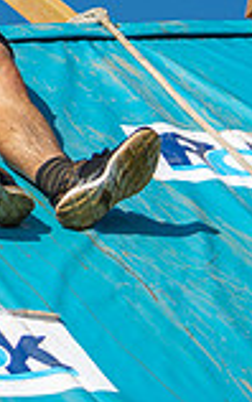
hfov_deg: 5.4
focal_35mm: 233
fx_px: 2556
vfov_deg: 8.9
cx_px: -399
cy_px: -69
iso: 100
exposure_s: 1/1600
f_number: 3.2
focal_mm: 31
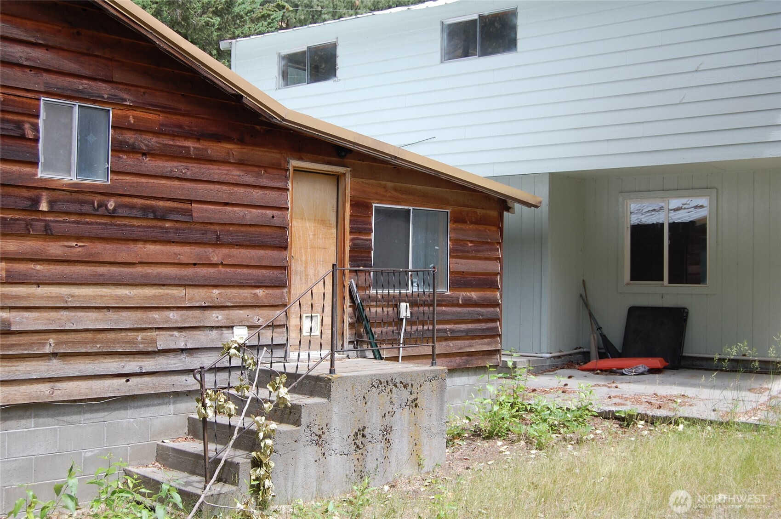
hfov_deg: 43.6
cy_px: 260
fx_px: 975
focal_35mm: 45
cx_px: 390
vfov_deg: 29.8
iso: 200
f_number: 7.1
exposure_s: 1/200
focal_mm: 30
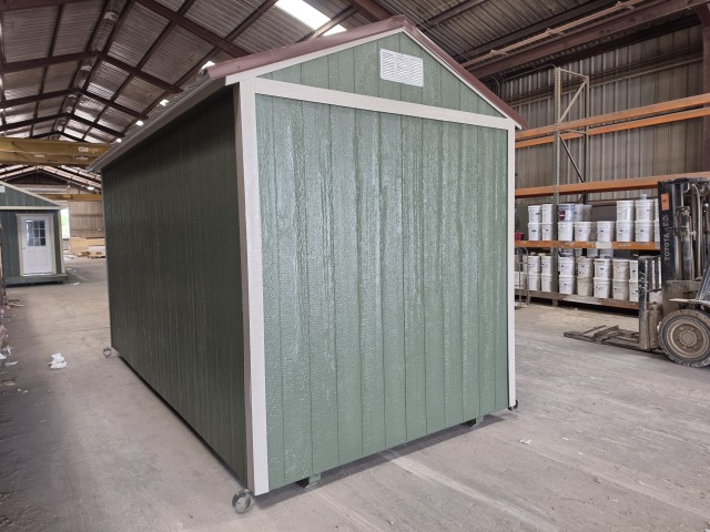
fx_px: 472
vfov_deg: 58.9
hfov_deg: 73.9
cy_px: 266
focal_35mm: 23
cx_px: 355
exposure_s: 1/120
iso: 100
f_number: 1.4
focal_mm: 6.5
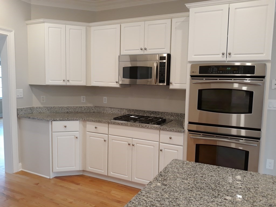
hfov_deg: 63.4
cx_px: 138
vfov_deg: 49.7
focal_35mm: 28
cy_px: 104
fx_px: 223
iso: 100
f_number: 1.7
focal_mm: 3.7
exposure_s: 1/40
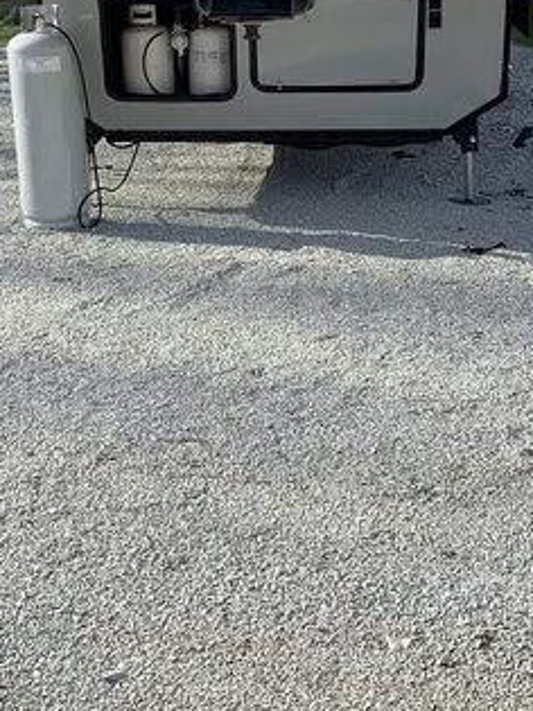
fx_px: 1356
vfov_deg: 28.8
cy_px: 149
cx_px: 219
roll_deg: +0.4
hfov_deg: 22.2
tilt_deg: -10.7
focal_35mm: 66
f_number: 1.8
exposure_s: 1/1282
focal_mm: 4.25
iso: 25
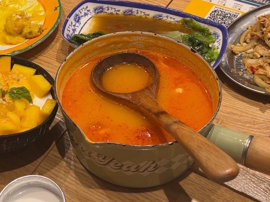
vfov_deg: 15.2
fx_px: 757
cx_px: 132
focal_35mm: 97
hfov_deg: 20.2
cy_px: 55
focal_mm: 5.1
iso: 40
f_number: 1.6
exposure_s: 1/100
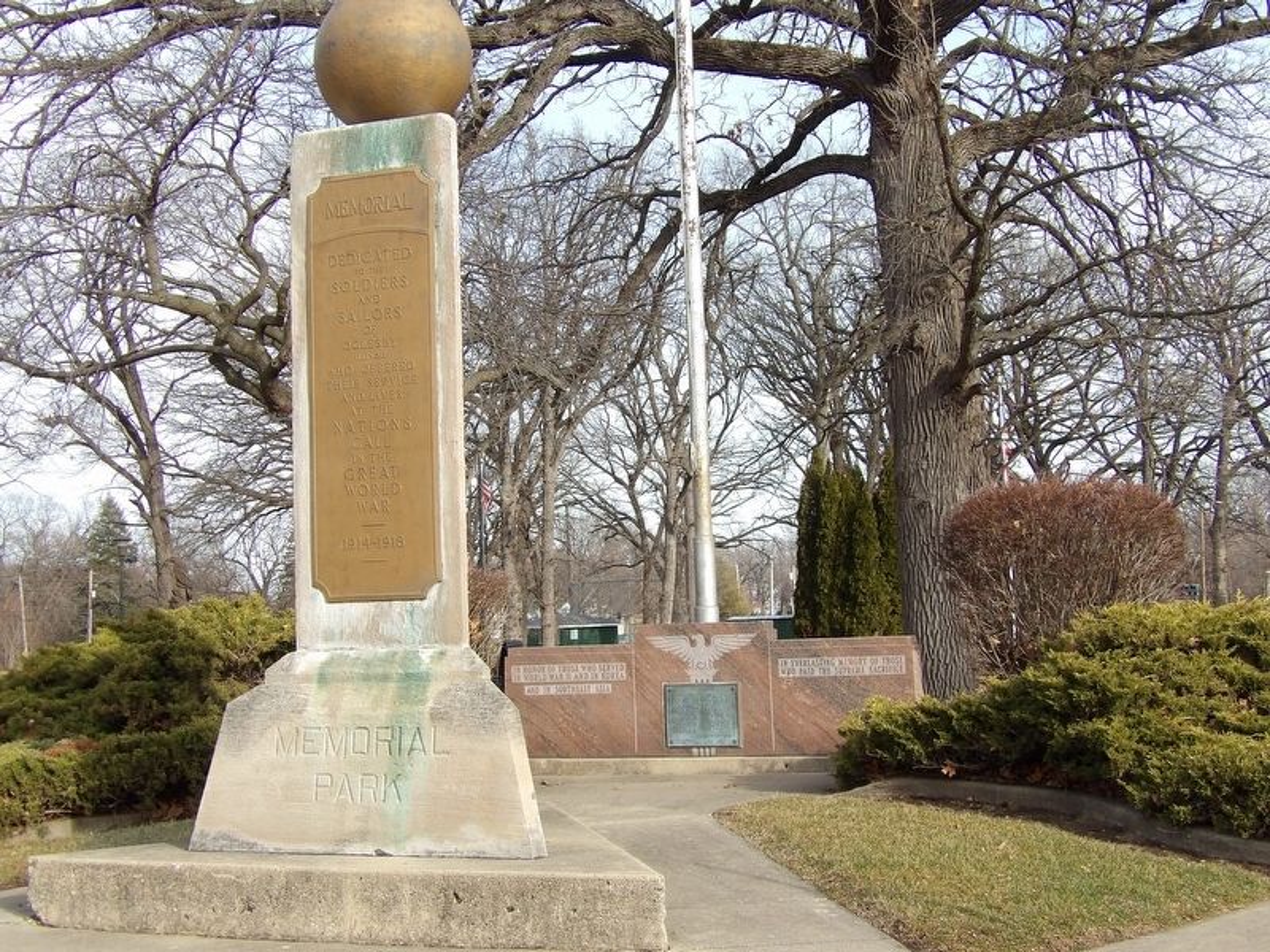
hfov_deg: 41.2
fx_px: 1688
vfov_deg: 31.5
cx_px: 635
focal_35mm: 46
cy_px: 476
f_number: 3.8
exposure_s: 1/246
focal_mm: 8.2
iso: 100
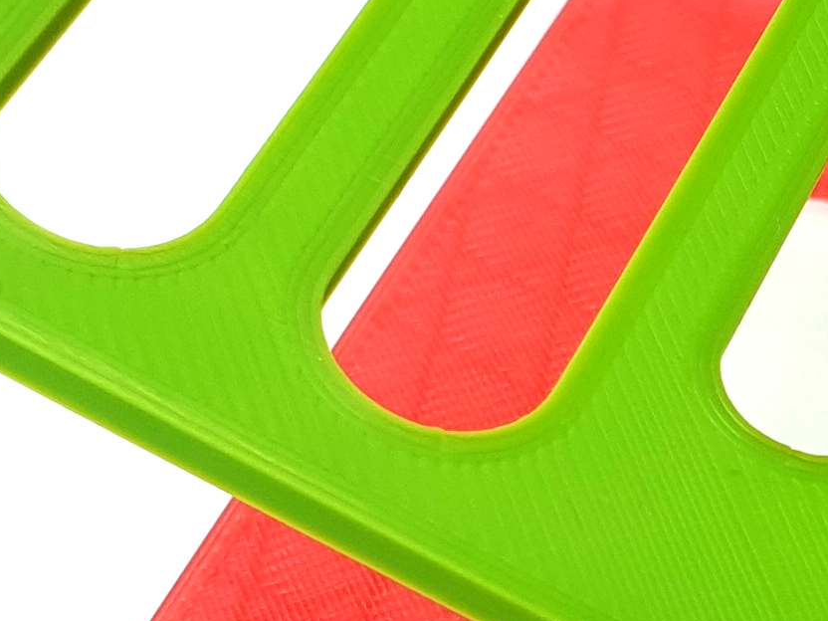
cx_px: 1036
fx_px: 3014
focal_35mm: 126
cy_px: 546
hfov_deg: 15.0
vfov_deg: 11.7
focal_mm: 4.3
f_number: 2.4
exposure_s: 1/127
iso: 50
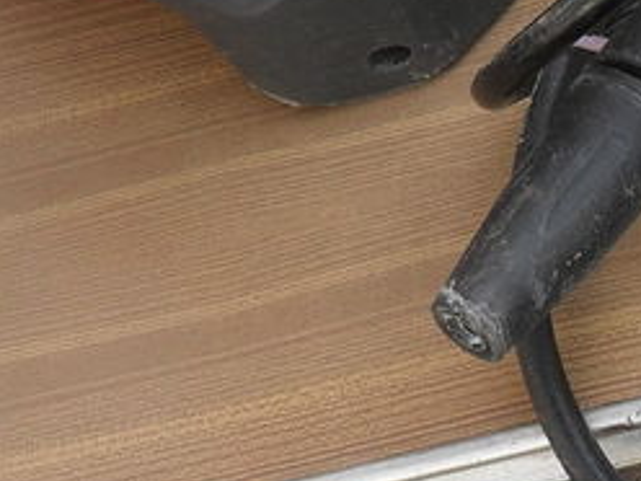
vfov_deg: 10.0
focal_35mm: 141
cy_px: -372
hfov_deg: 13.9
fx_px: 2611
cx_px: 543
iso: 80
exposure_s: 1/250
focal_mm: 6.2
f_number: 2.8
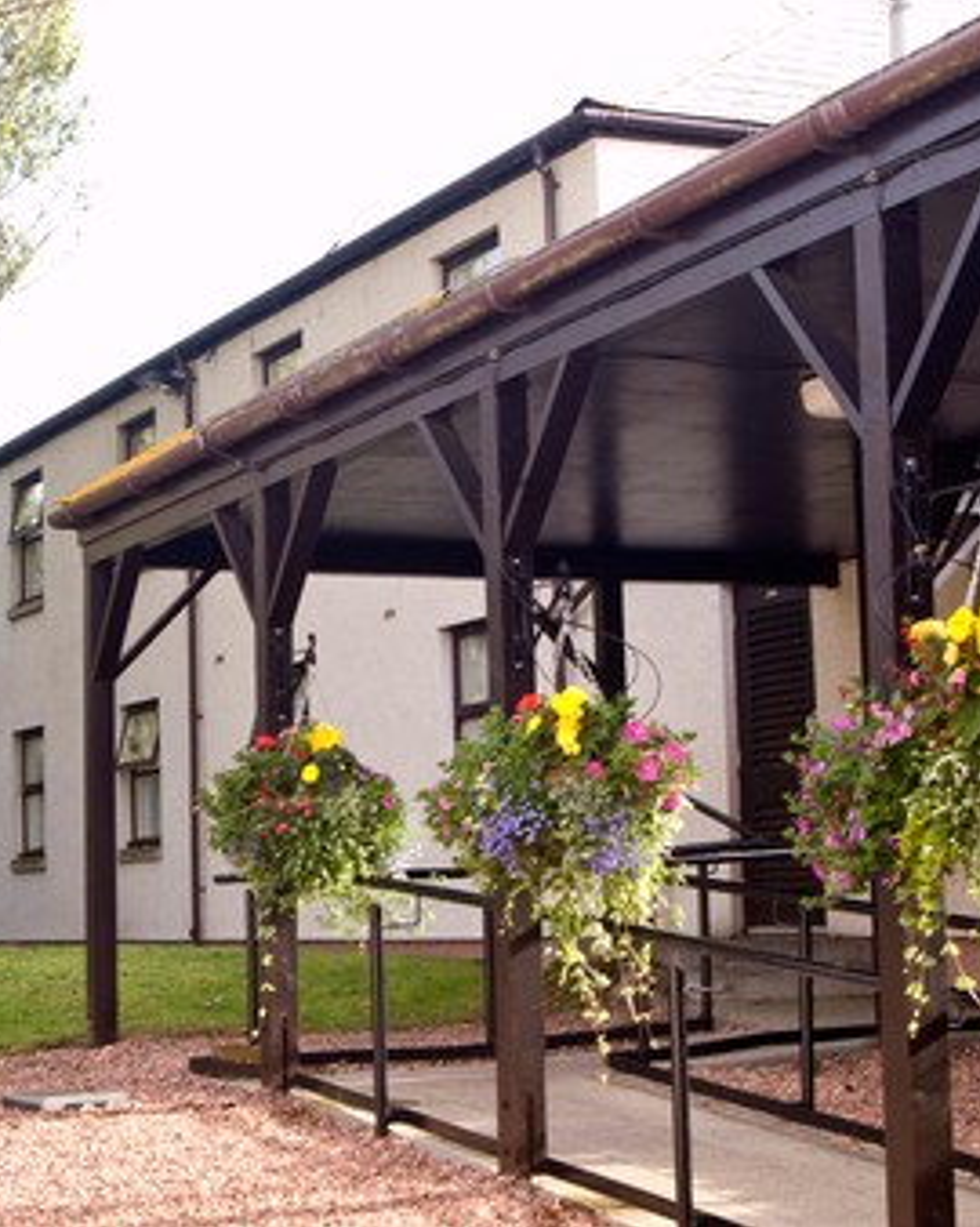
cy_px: 614
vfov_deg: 23.6
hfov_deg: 18.9
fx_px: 2939
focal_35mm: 81
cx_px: 319
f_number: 9
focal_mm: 38
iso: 200
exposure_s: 1/30
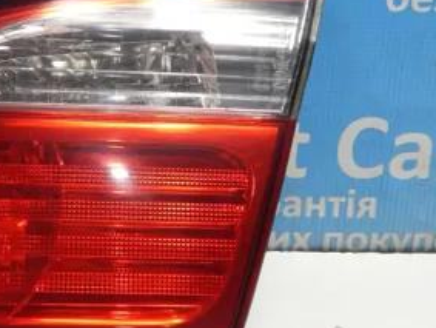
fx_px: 883
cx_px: 66
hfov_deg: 27.0
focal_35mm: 70
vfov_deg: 20.9
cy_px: 79
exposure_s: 1/30
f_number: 3.2
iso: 220
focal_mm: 5.6
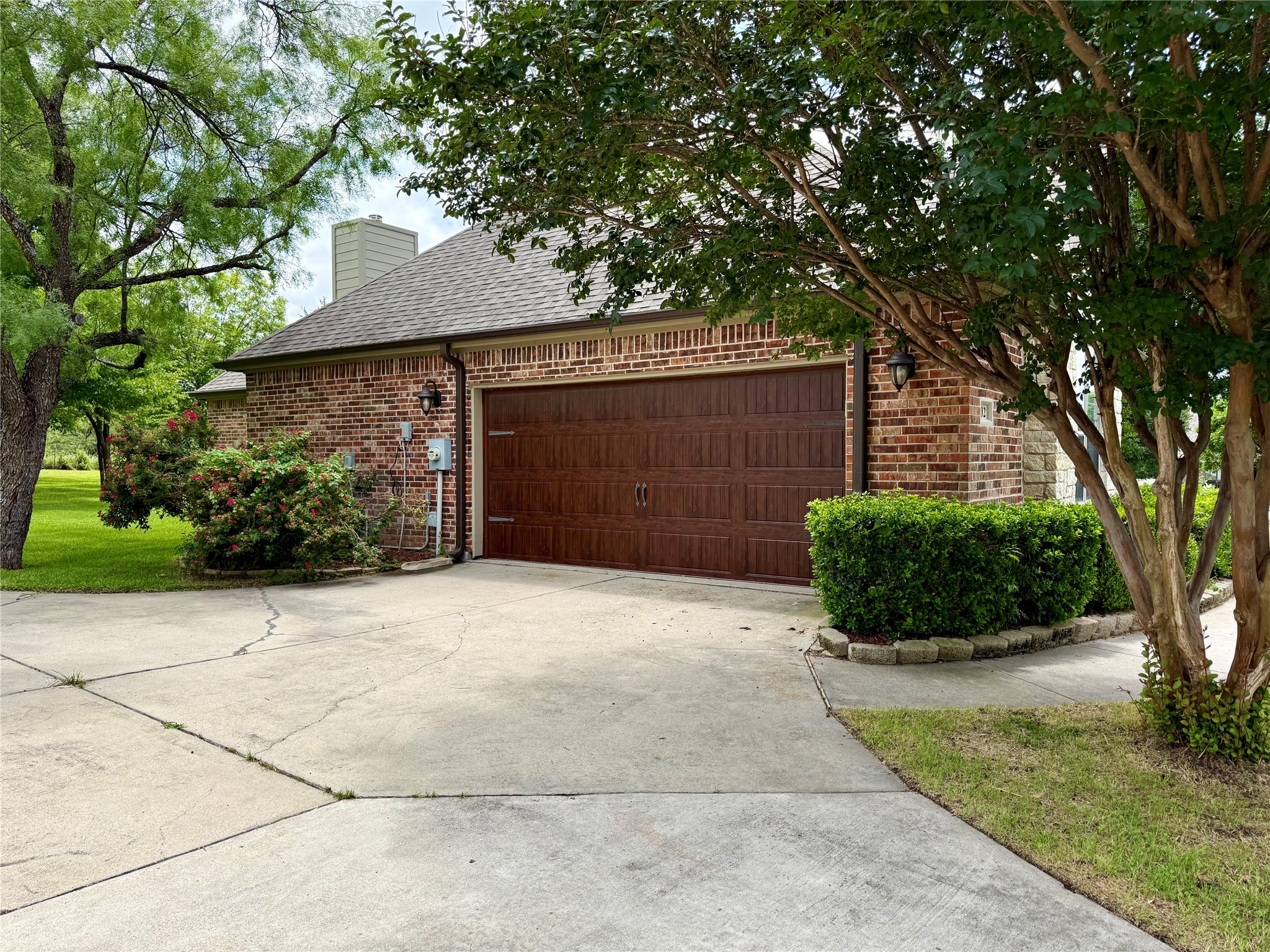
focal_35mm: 24
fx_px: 881
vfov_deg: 56.8
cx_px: 635
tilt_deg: -0.5
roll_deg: -0.7
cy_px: 476
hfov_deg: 71.6
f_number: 1.78
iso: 100
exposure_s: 1/2907
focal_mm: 6.76
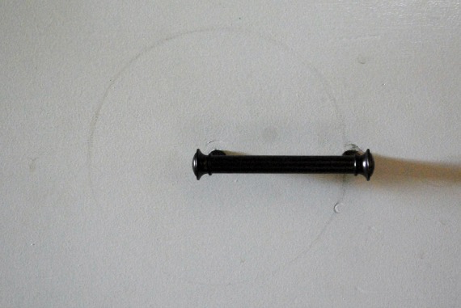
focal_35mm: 54
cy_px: 154
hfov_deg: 36.8
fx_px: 692
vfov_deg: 25.1
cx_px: 230
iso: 1600
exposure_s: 1/25
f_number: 5.3
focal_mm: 36
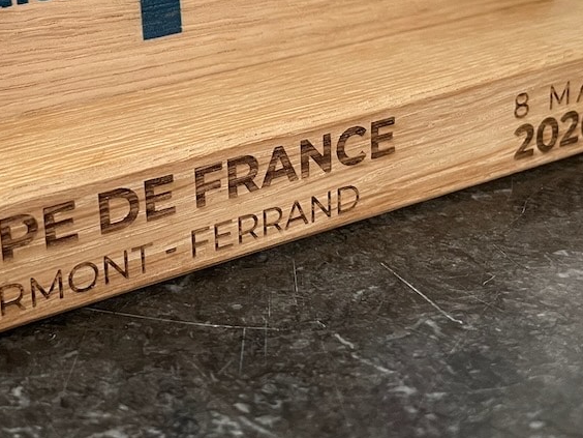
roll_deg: +4.1
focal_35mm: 59
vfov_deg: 24.3
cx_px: 129
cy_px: 62
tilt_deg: -15.7
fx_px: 994
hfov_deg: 32.0
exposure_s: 1/97
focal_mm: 4.2
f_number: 1.6
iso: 125
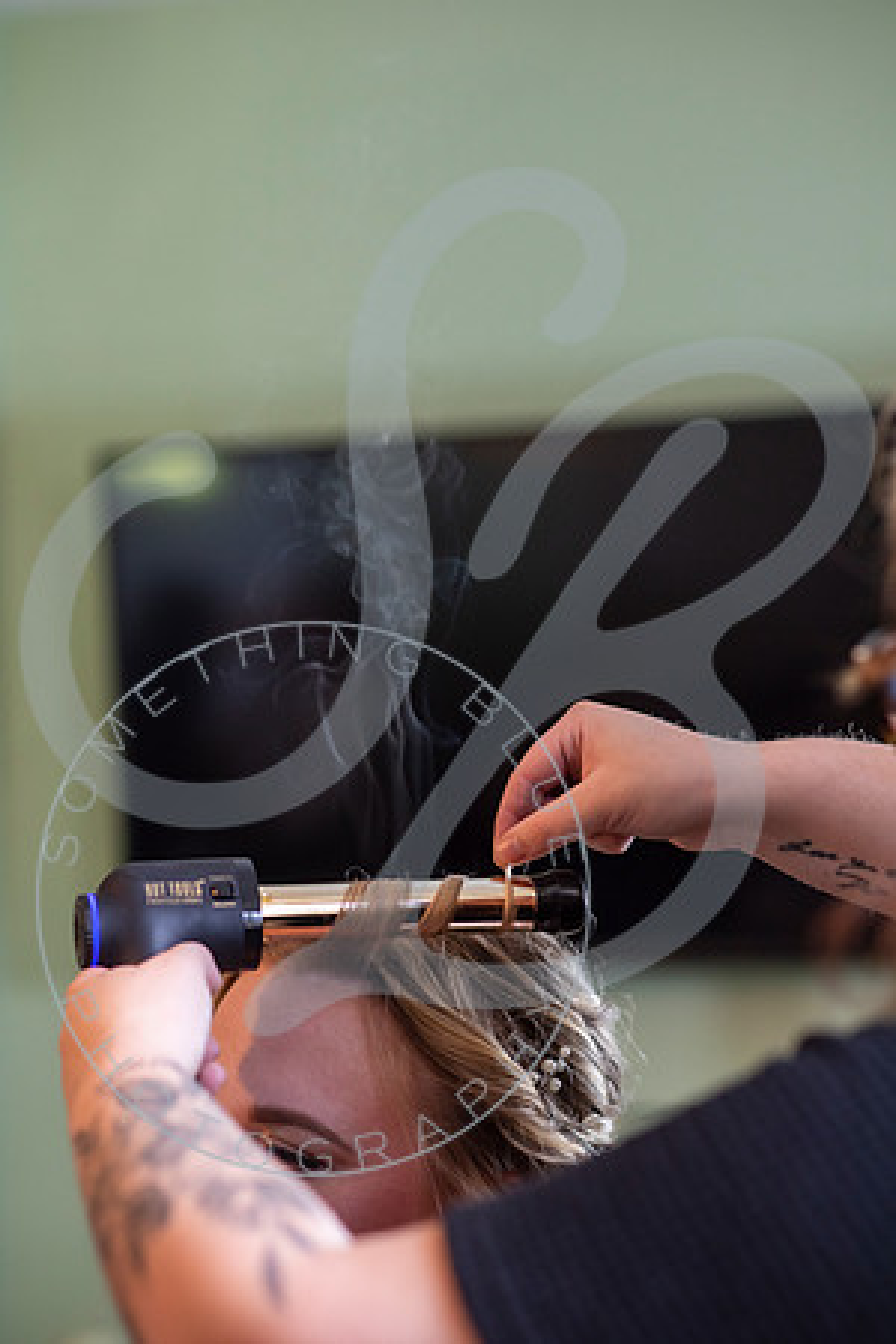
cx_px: 448
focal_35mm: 85
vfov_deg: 23.9
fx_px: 3173
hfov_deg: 16.1
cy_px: 672
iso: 1000
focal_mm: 85
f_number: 2.8
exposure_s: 1/160
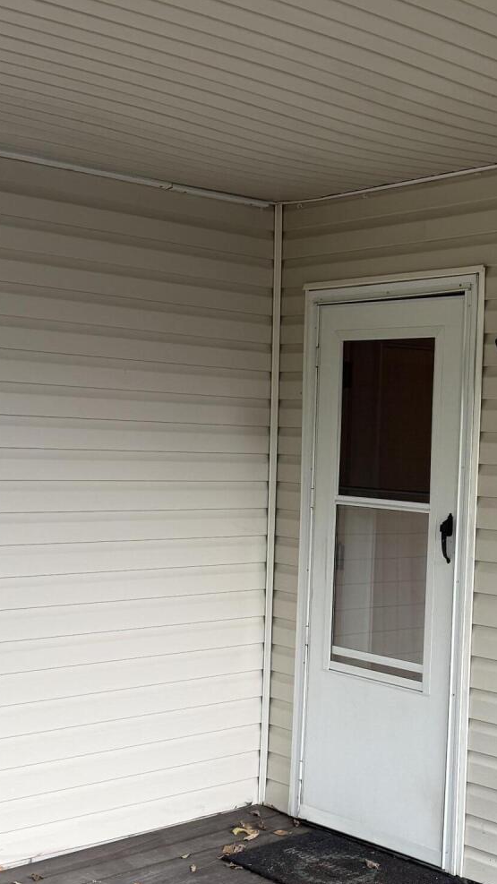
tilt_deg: -3.8
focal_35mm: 53
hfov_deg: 22.1
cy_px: 522
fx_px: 1242
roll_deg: -1.4
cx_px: 443
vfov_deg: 39.0
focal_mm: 6.76
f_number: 1.78
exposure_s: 1/121
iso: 160
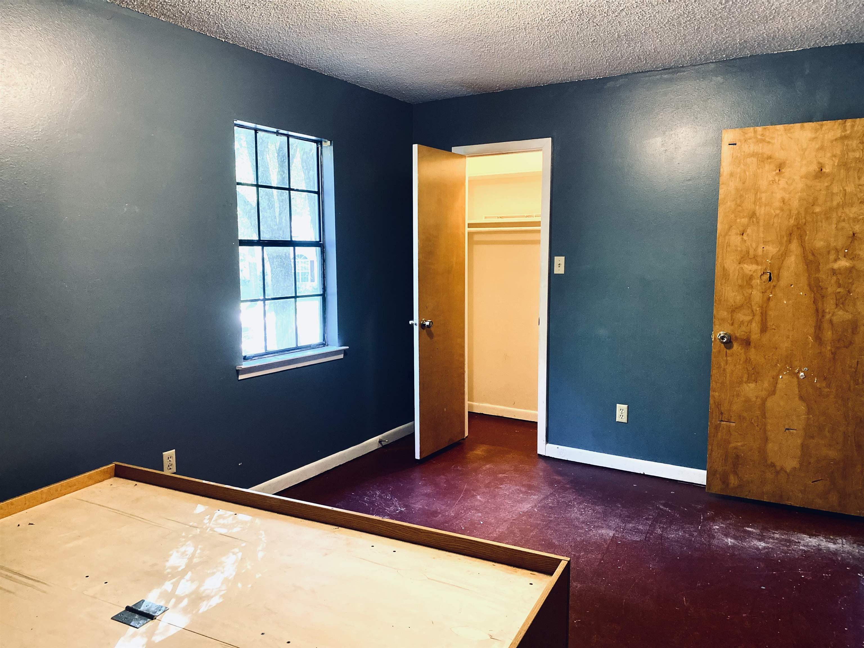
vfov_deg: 53.1
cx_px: 432
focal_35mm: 26
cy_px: 324
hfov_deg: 67.3
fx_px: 649
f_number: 1.8
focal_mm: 4.25
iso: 400
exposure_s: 1/60
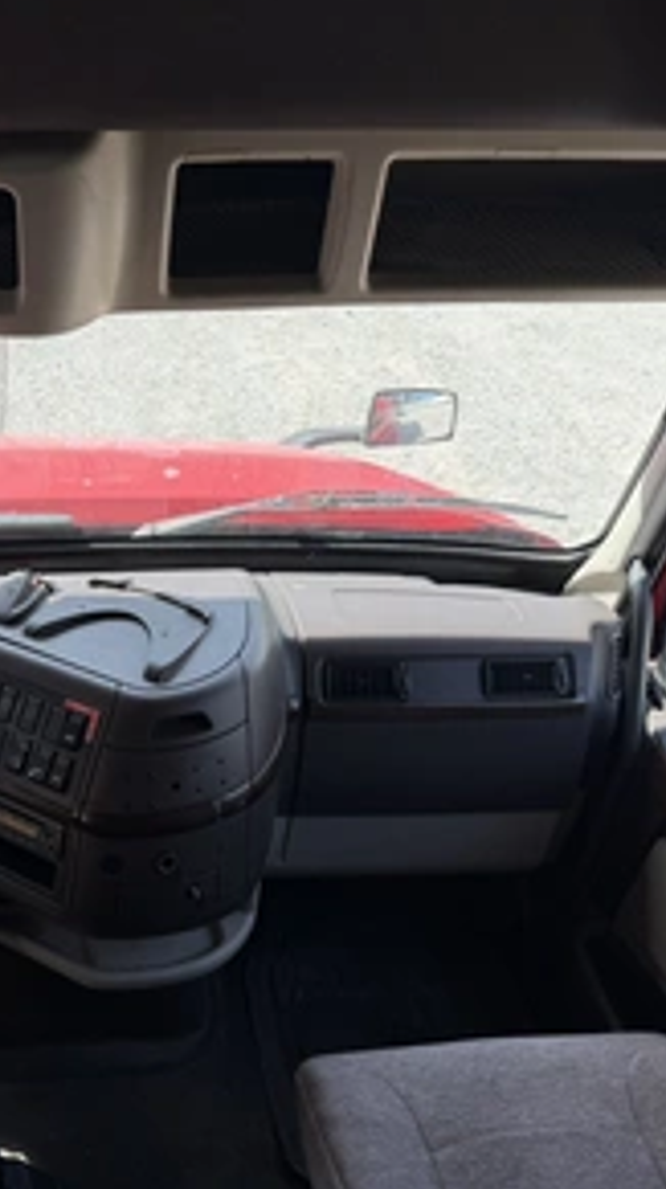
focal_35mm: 36
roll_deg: +2.7
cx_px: 49
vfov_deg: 55.3
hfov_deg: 31.0
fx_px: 1134
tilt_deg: -31.8
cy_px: 580
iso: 80
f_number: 1.78
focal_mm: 6.76
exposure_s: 1/849
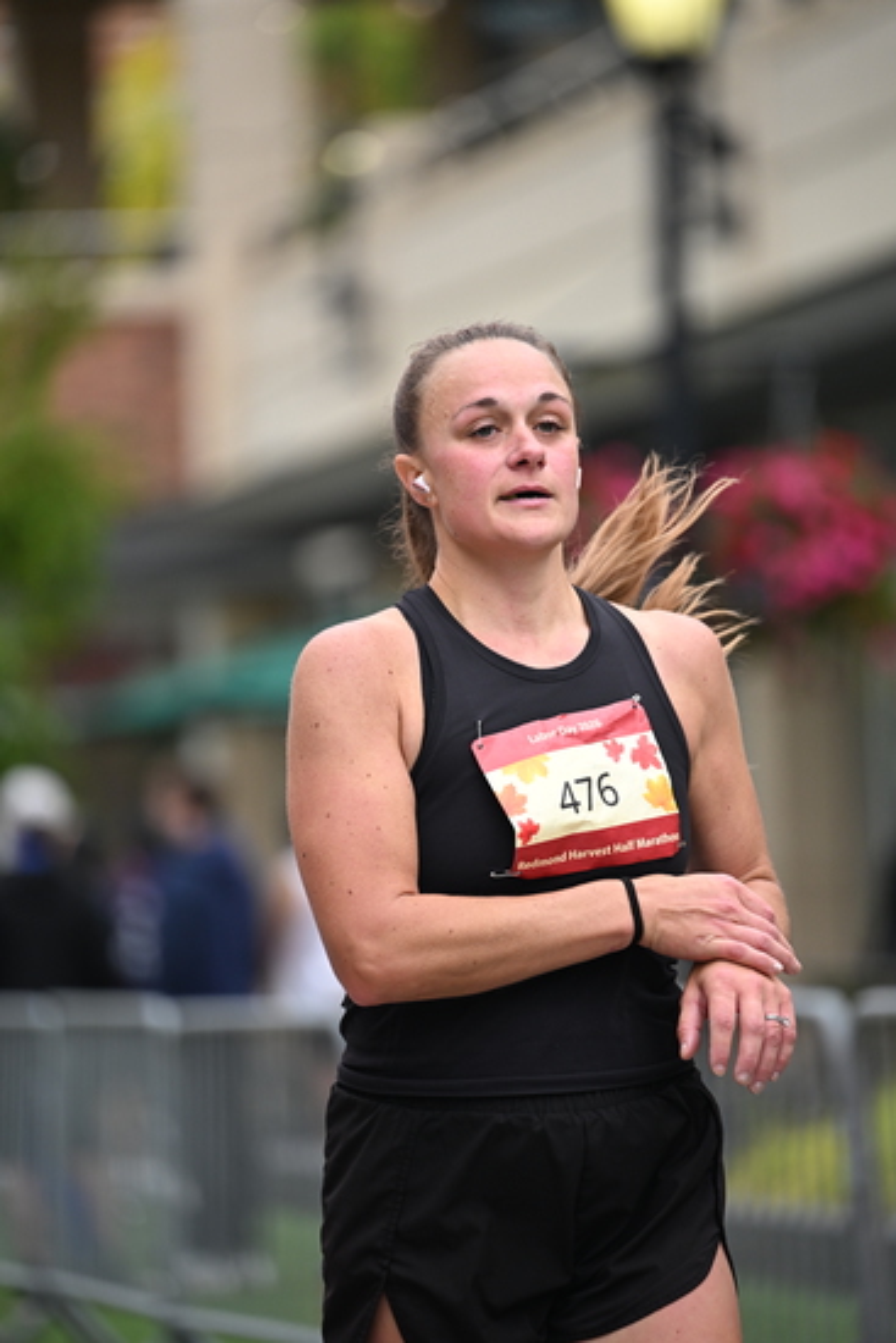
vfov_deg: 10.3
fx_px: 7461
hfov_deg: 6.9
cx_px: 448
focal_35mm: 200
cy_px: 672
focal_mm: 200
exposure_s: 1/2000
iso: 640
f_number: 2.8
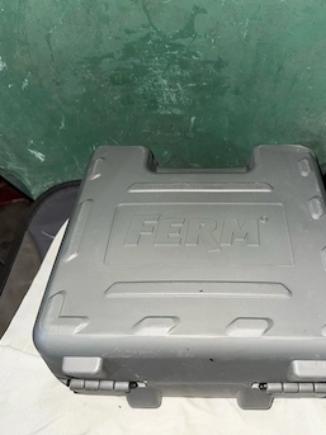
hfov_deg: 49.5
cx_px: 188
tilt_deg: -62.1
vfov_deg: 63.4
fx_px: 352
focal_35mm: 28
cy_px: 207
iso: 64
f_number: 1.78
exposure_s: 1/6
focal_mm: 6.76
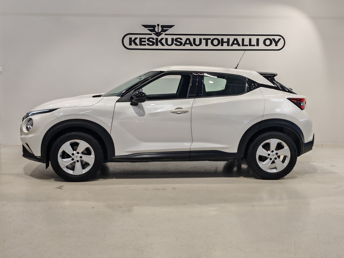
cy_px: 129
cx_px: 172
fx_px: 427
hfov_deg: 43.9
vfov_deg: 33.6
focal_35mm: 43
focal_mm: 5.4
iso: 64
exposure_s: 1/100
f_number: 1.6
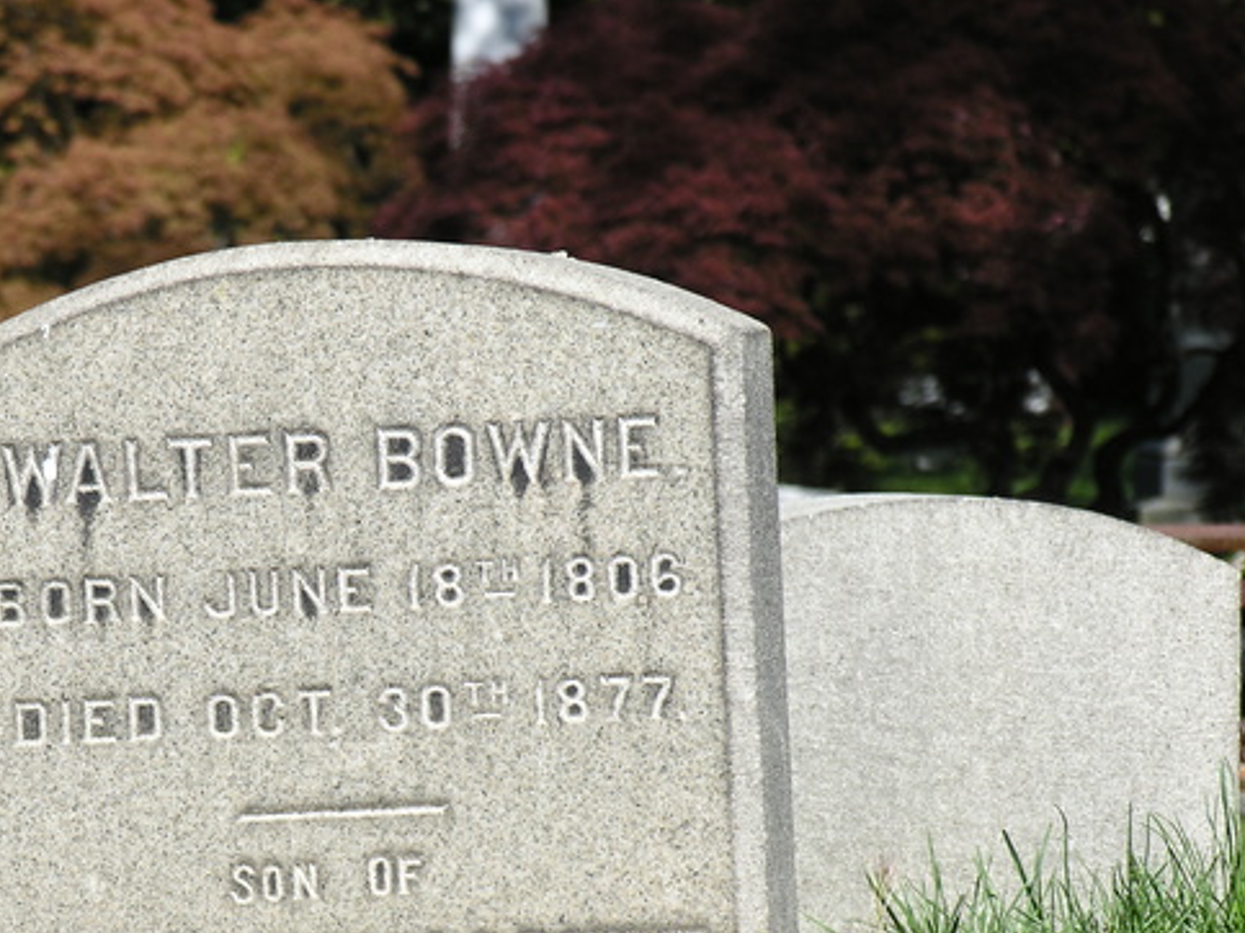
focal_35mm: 369
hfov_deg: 5.4
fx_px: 13268
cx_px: 361
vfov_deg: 4.0
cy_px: 696
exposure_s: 1/246
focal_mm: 57.3
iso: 50
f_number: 5.4
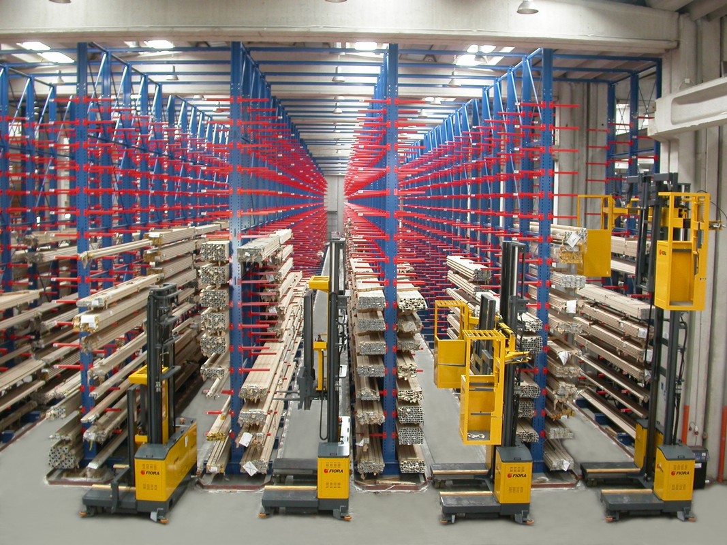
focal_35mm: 38
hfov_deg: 49.0
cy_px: 272
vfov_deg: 37.7
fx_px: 798
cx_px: 364
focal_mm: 7.85
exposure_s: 1/34
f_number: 2.6
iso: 100
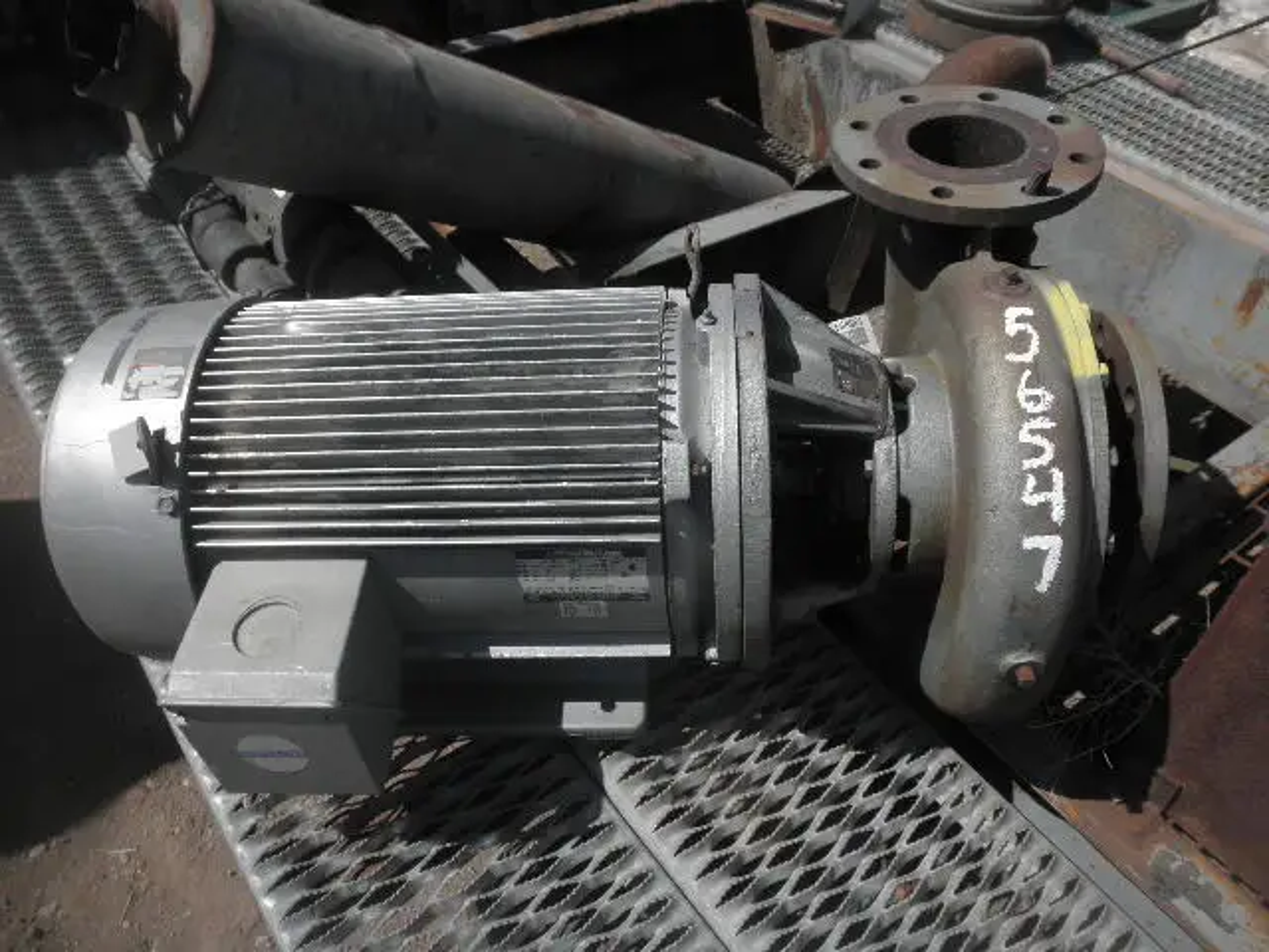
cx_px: 634
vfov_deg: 49.7
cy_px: 476
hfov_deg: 63.4
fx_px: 1026
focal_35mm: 28
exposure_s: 1/200
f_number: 8.5
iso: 64
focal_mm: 5
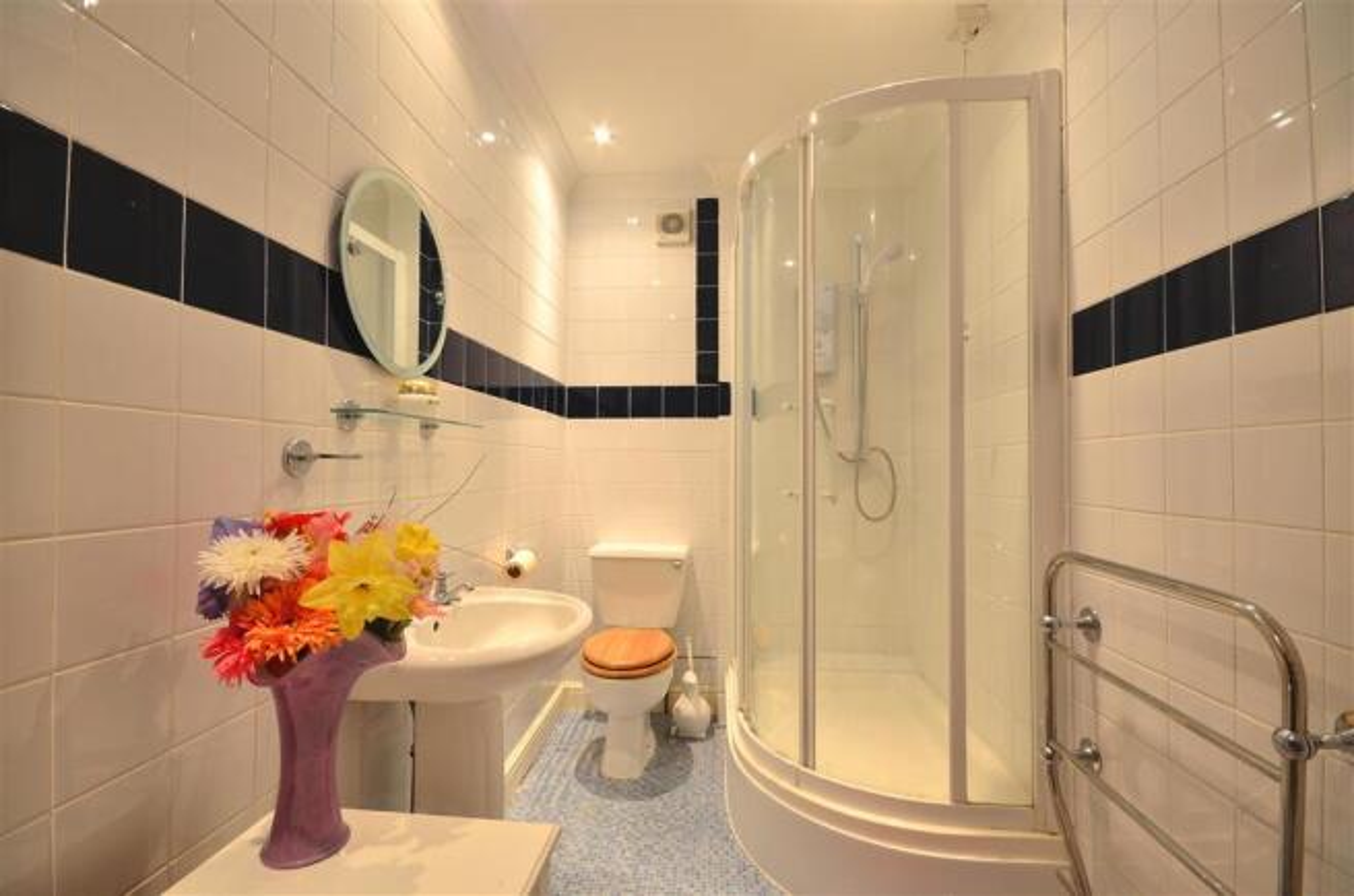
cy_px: 448
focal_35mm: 16
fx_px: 619
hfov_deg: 95.1
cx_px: 677
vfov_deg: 71.8
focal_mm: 11
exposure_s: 1.3
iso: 200
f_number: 11
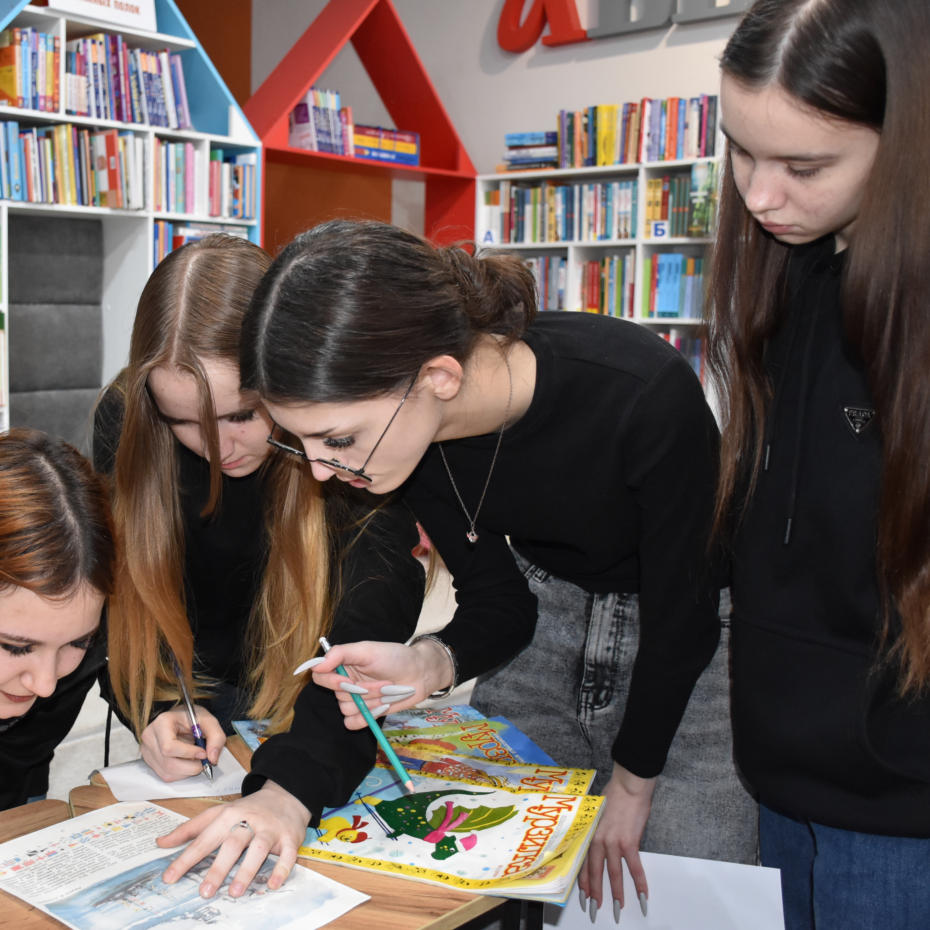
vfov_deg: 42.8
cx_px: 266
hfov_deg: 41.9
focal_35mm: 39
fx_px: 1185
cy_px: 471
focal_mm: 20
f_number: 3.5
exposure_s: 1/60
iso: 1400
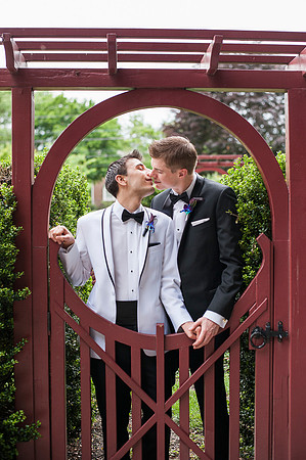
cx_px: 153
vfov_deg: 39.6
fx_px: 639
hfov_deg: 26.9
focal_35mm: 50
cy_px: 230
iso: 800
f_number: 2.8
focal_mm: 50
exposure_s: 1/2000
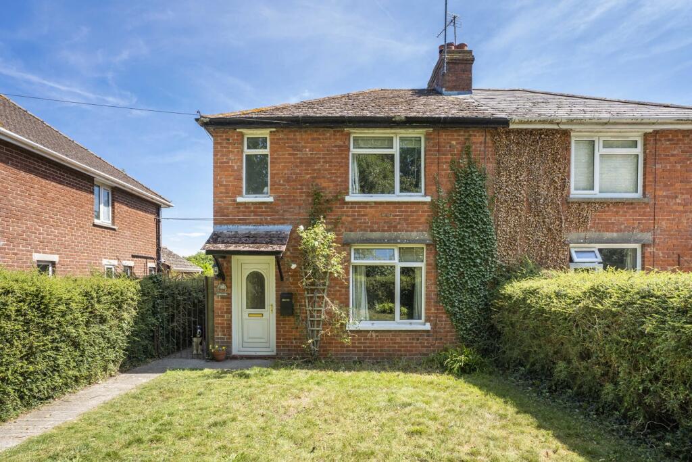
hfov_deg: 88.1
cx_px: 346
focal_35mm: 19
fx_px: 358
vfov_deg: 65.7
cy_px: 231
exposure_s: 1/320
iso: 400
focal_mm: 18.6
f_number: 8
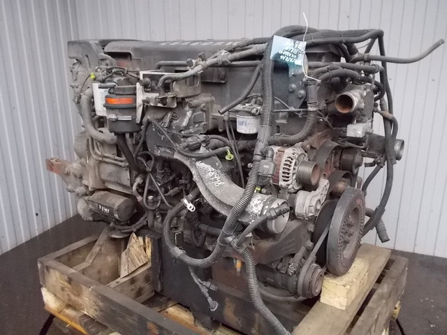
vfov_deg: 48.2
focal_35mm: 29
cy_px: 168
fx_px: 374
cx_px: 224
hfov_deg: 61.7
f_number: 3.3
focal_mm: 4.1
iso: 500
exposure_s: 1/125
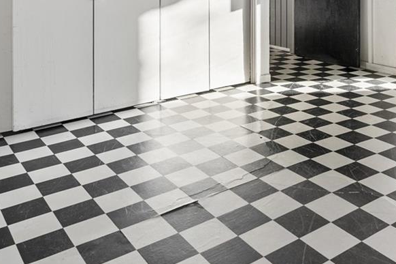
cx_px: 296
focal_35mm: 44
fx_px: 484
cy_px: -41
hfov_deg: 43.2
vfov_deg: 27.3
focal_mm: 16
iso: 125
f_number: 8
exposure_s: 1/4
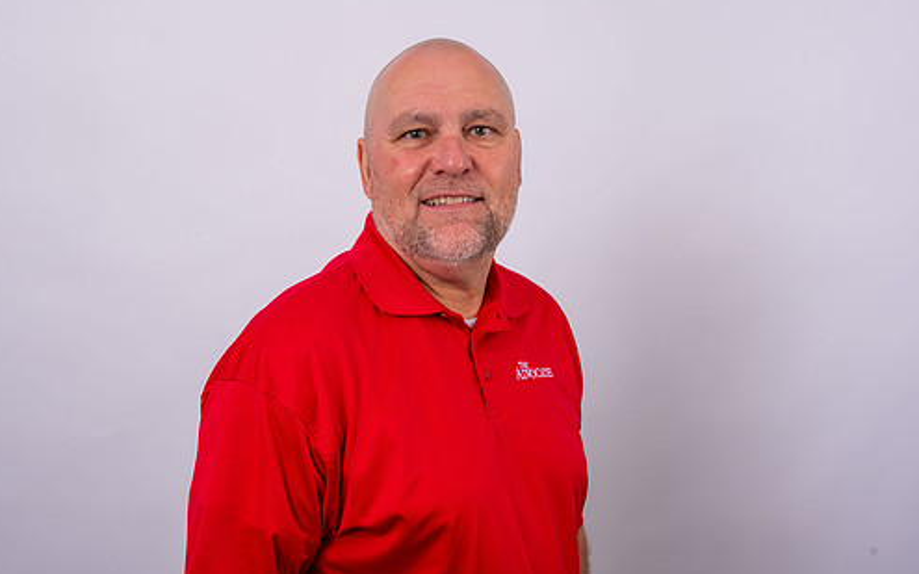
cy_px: 275
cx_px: 407
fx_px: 1077
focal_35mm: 43
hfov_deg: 46.1
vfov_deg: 29.8
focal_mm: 36
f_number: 9
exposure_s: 1/250
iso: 125
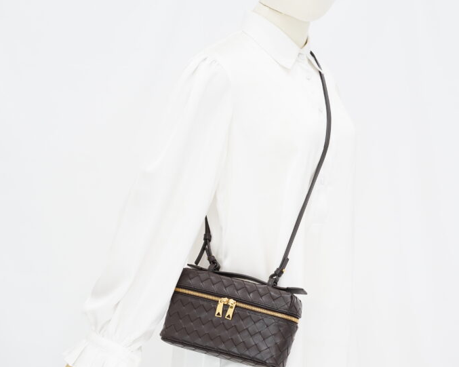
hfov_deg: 26.8
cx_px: 230
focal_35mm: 71
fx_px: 964
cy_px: 292
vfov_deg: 21.3
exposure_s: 1/6
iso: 640
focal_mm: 50
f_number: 6.3
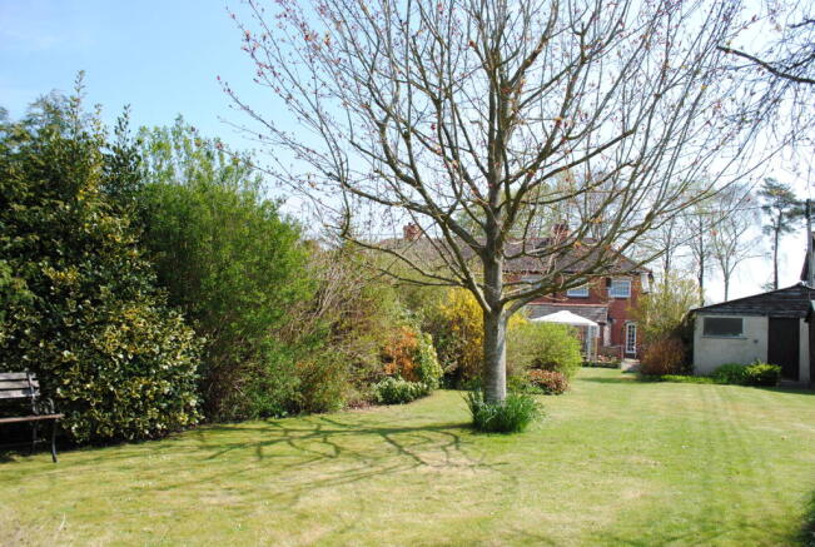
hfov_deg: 67.3
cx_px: 408
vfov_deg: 48.1
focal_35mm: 27
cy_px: 274
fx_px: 613
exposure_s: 1/200
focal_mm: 18
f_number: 7.1
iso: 100
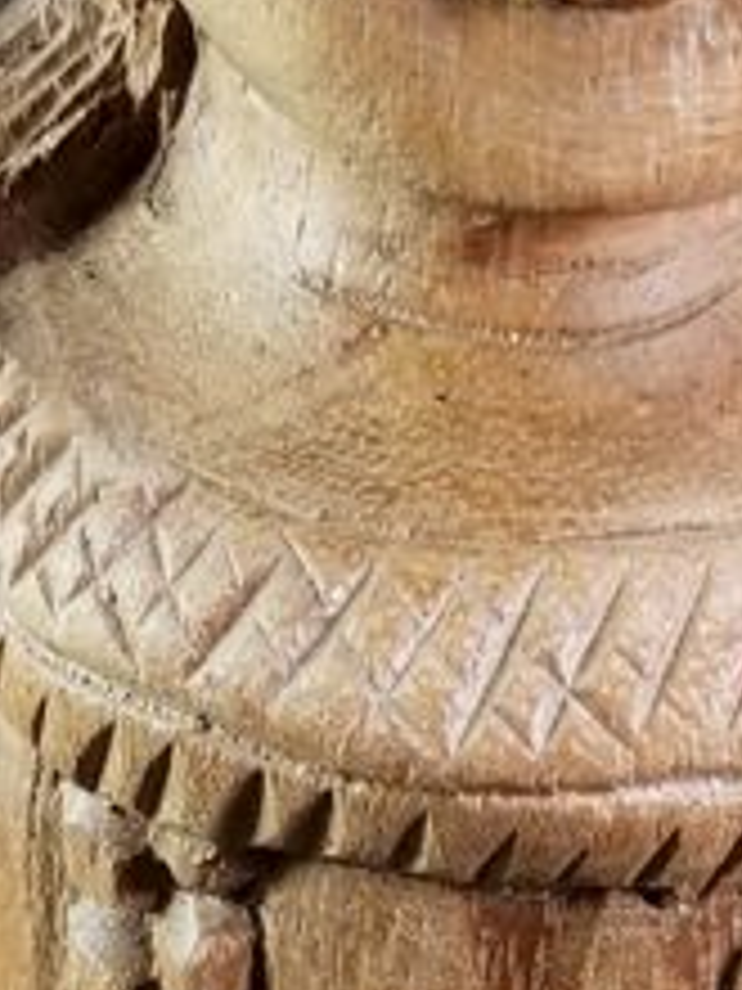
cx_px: 367
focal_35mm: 116
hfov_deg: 12.8
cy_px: 799
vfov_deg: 16.8
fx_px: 3315
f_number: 1.8
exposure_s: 1/100
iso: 80
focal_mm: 4.75
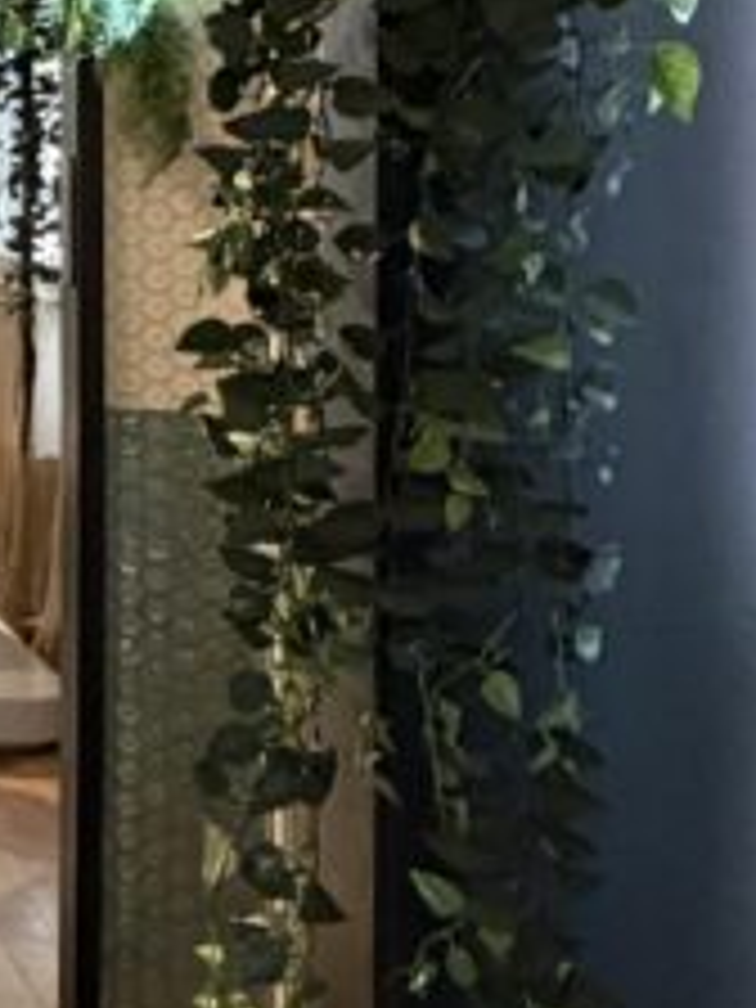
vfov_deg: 29.4
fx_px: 1864
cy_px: 171
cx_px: -598
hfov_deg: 18.2
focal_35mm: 64
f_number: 2.2
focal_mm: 2.22
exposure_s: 1/50
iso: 400
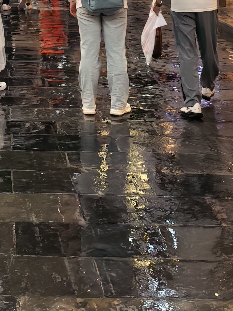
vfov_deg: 19.0
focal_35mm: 88
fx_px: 790
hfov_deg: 16.2
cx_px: -34
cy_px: -179
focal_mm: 6.98
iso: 160
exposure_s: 1/346
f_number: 4
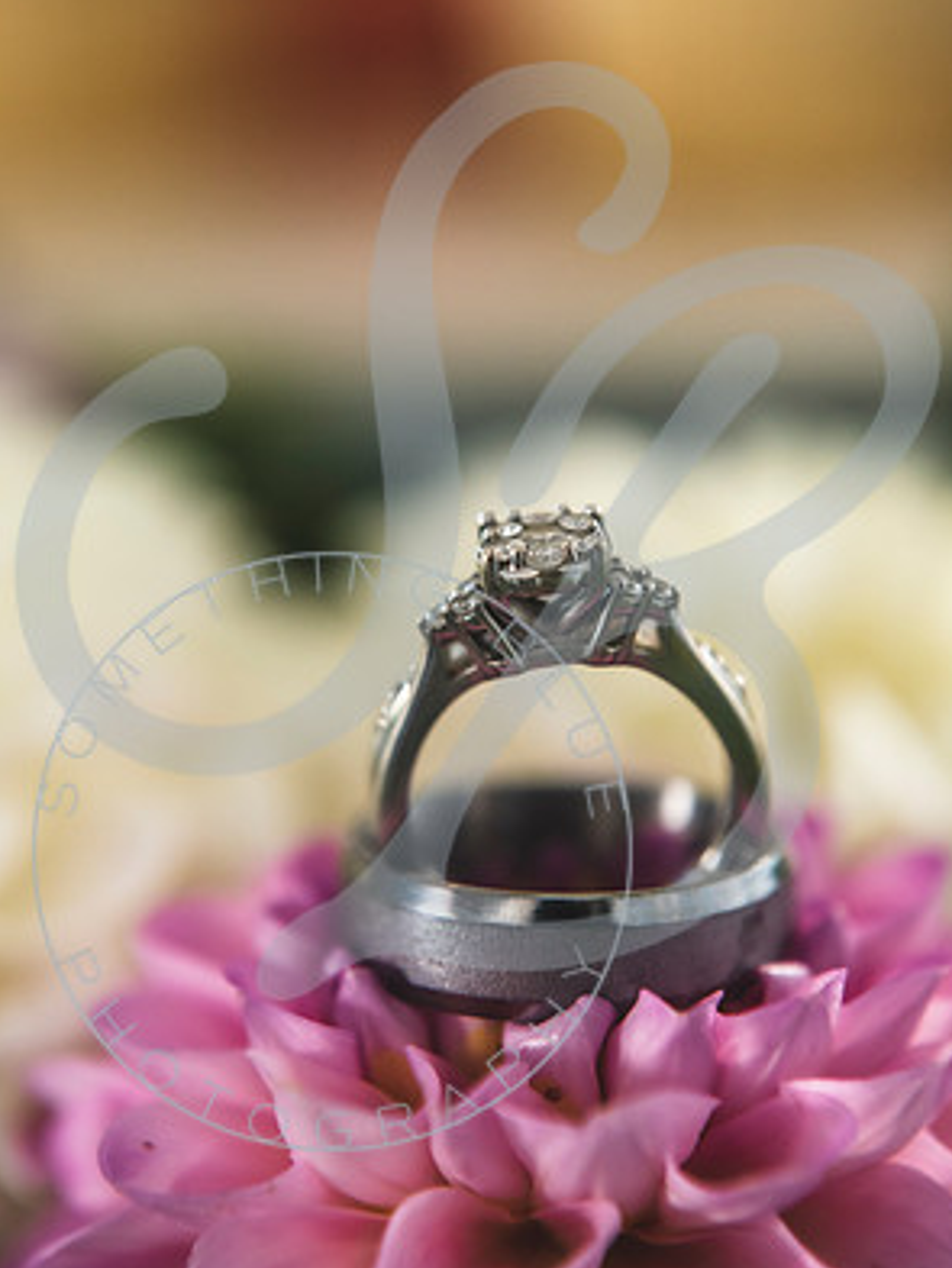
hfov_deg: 19.1
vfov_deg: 25.3
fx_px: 2822
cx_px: 478
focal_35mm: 77
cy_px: 607
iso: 1000
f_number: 5.6
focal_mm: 70
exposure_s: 1/125
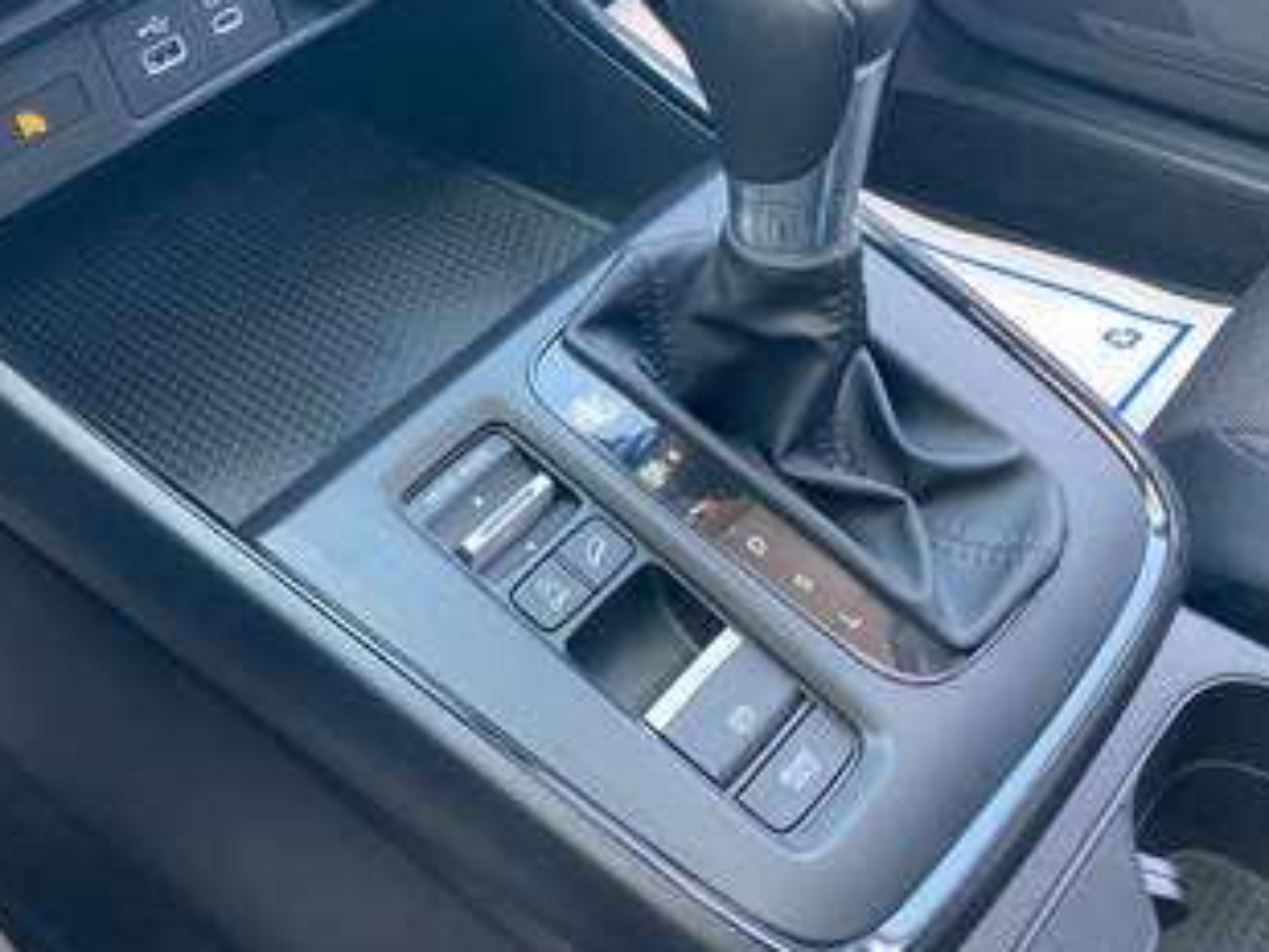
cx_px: 513
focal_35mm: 38
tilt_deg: -42.2
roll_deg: +7.3
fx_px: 1394
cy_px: 367
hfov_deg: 48.7
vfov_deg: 37.6
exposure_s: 1/50
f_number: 1.8
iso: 160
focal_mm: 3.99
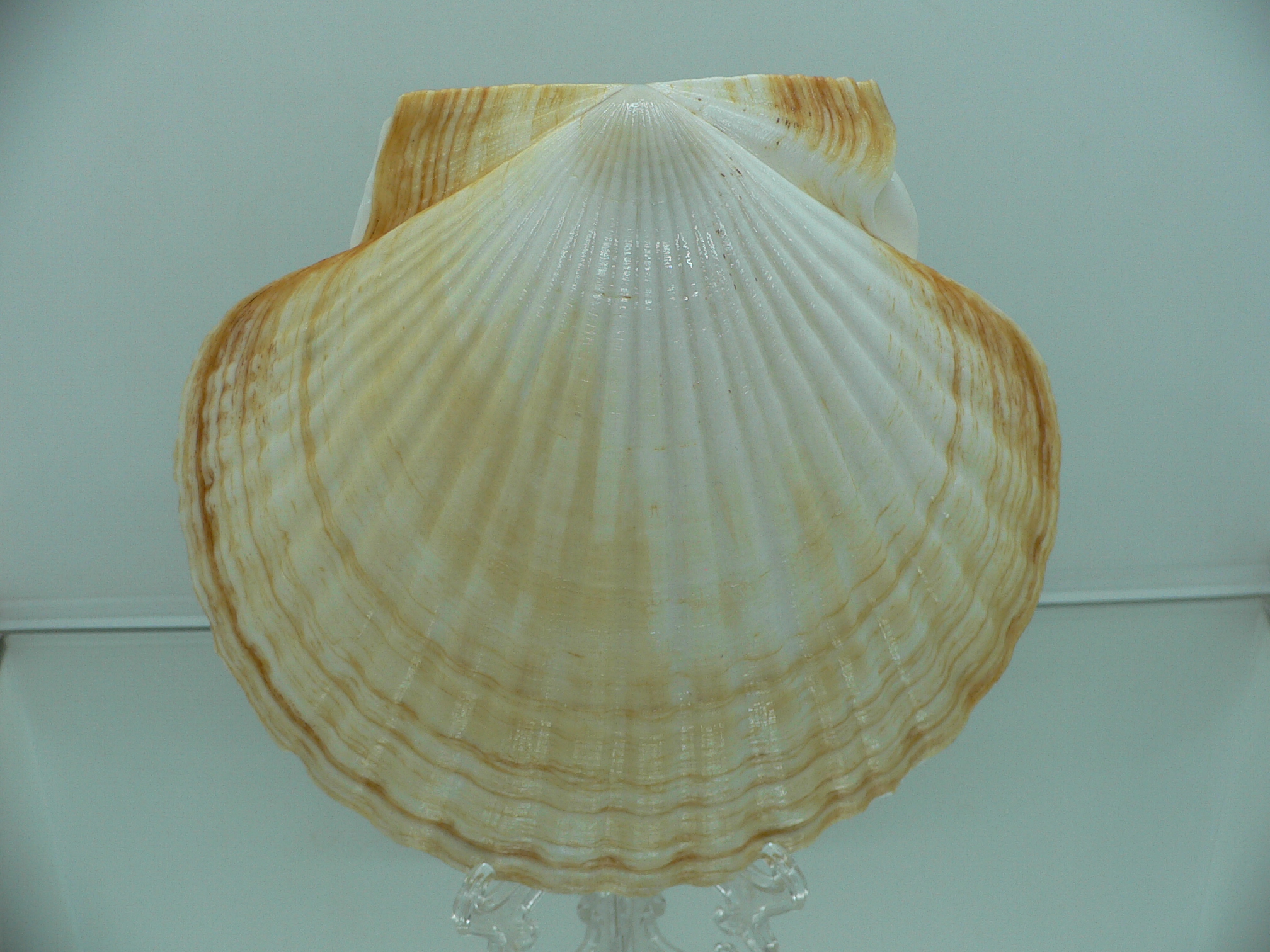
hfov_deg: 52.6
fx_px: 1284
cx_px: 635
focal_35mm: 35
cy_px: 476
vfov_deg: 40.7
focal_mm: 4.6
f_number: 2.8
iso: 80
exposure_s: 1/60
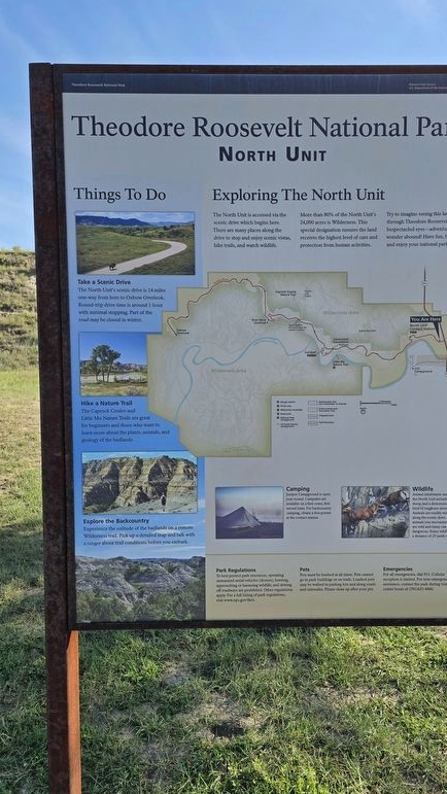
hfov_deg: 44.2
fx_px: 548
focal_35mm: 26
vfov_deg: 71.9
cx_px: 269
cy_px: 389
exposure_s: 1/572
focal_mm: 6.3
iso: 12
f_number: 1.7
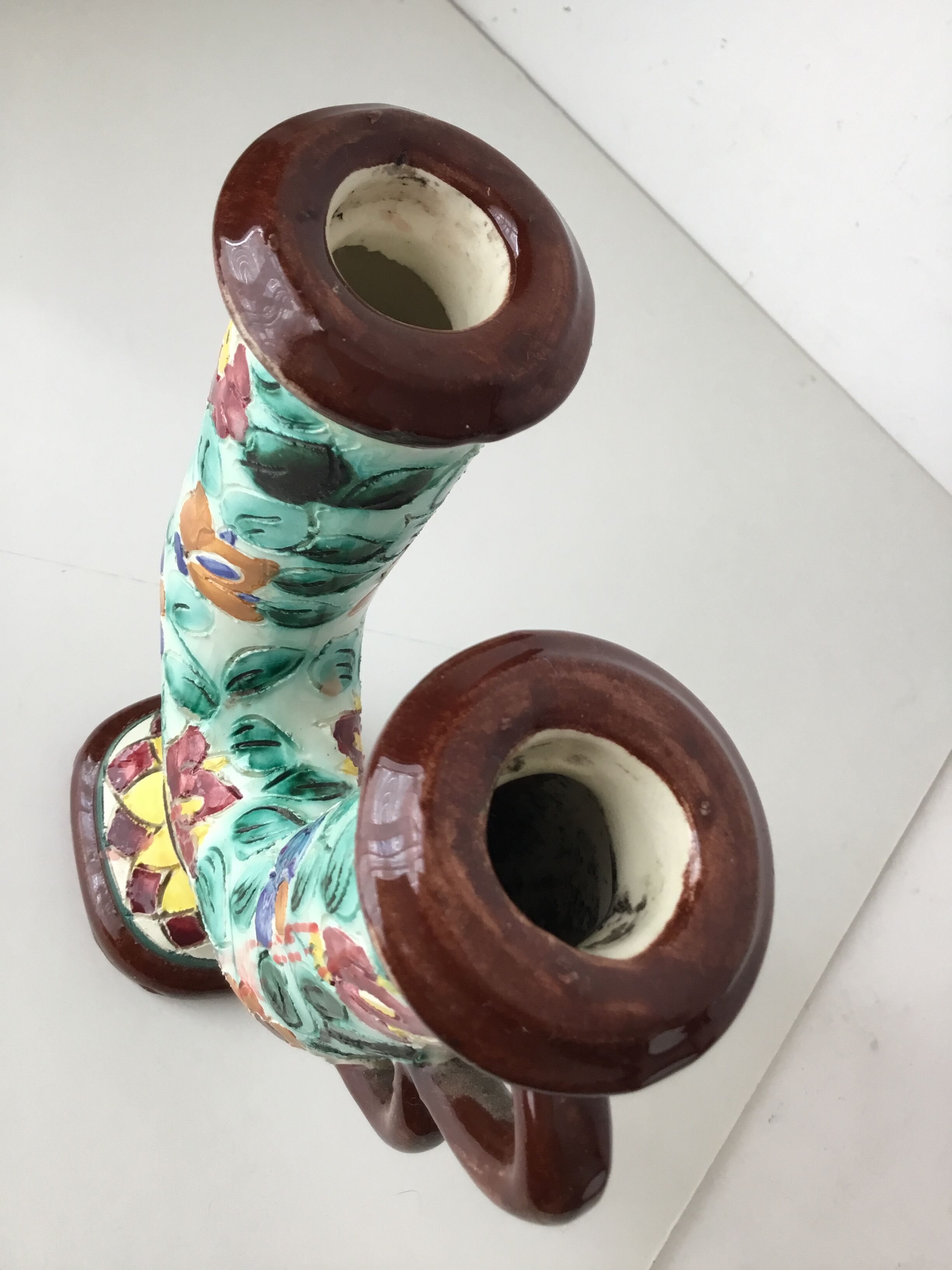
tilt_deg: -59.4
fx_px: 1137
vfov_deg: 58.4
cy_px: 635
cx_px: 476
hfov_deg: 45.4
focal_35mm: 31
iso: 25
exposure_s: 1/33
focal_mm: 3.3
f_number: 2.4
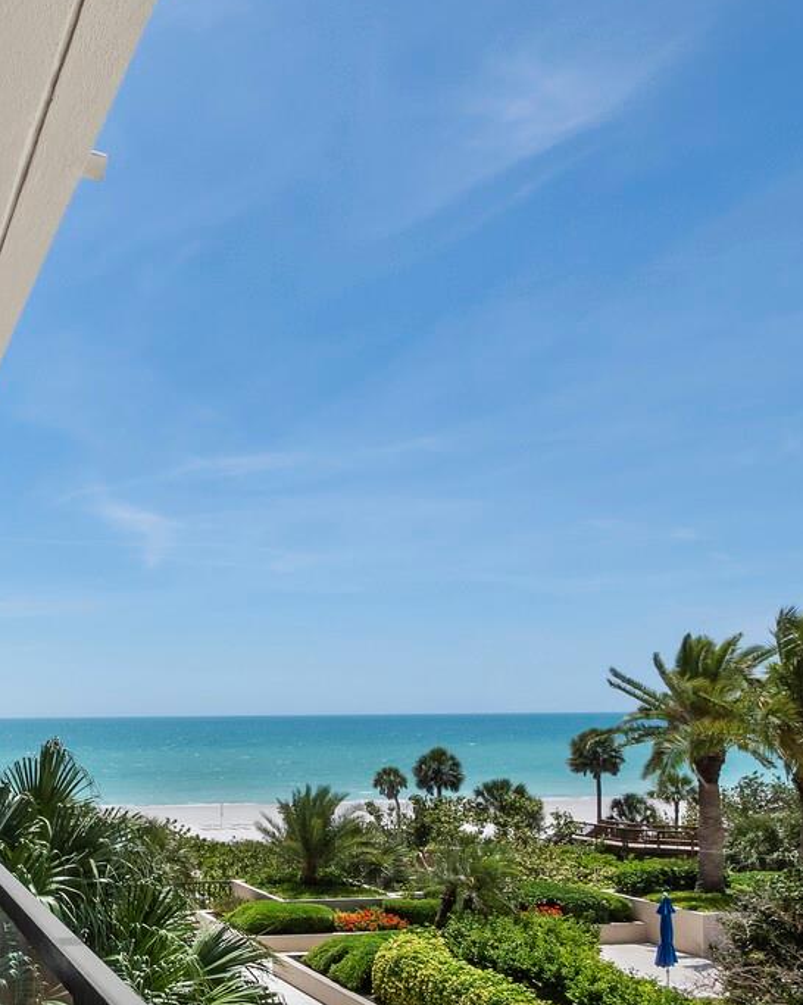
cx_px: -60
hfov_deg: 38.6
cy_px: 699
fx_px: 951
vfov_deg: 54.1
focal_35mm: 32
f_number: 10
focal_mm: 7
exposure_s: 1/160
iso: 400
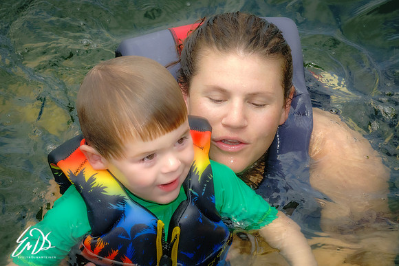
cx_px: 200
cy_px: 117
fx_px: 1908
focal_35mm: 172
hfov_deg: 11.9
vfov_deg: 8.0
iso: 1250
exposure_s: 1/1000
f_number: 8
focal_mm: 56.39
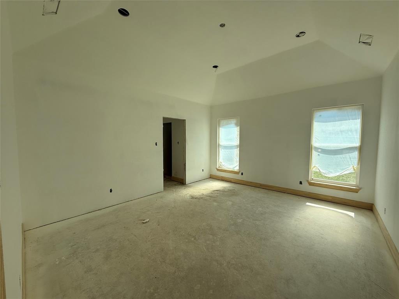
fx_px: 161
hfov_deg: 102.1
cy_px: 150
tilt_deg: -2.7
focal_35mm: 14
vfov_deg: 85.7
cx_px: 200
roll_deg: -0.7
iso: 50
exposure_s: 1/545
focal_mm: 2.22
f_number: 2.2
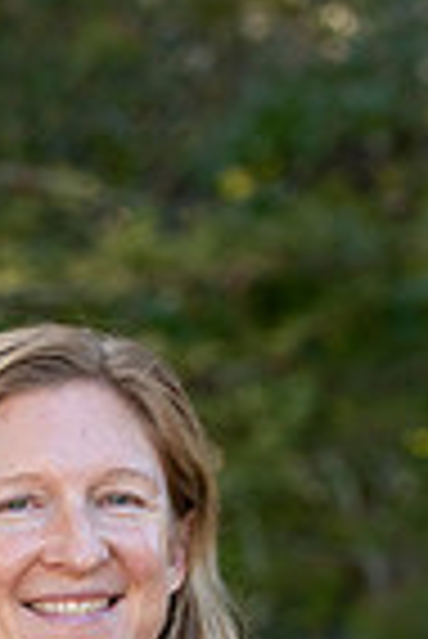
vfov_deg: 5.6
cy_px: 860
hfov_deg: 3.8
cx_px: 72
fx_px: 6528
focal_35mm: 367
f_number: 5
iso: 500
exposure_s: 1/250
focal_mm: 116
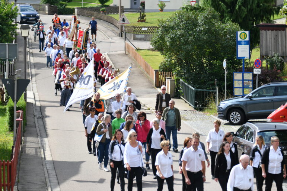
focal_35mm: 162
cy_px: 79
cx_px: 122
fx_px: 1291
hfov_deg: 12.7
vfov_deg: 8.5
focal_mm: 122
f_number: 5
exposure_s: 1/1000
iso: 200
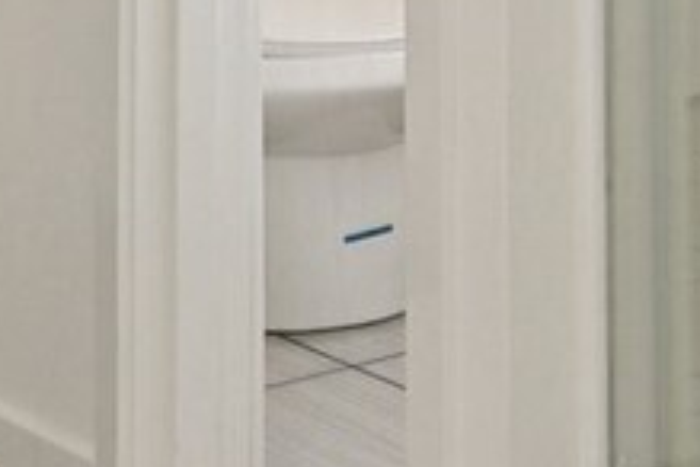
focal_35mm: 132
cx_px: 2306
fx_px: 2566
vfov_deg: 9.6
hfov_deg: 9.9
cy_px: -526
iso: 400
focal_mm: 17
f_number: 8
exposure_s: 1/90
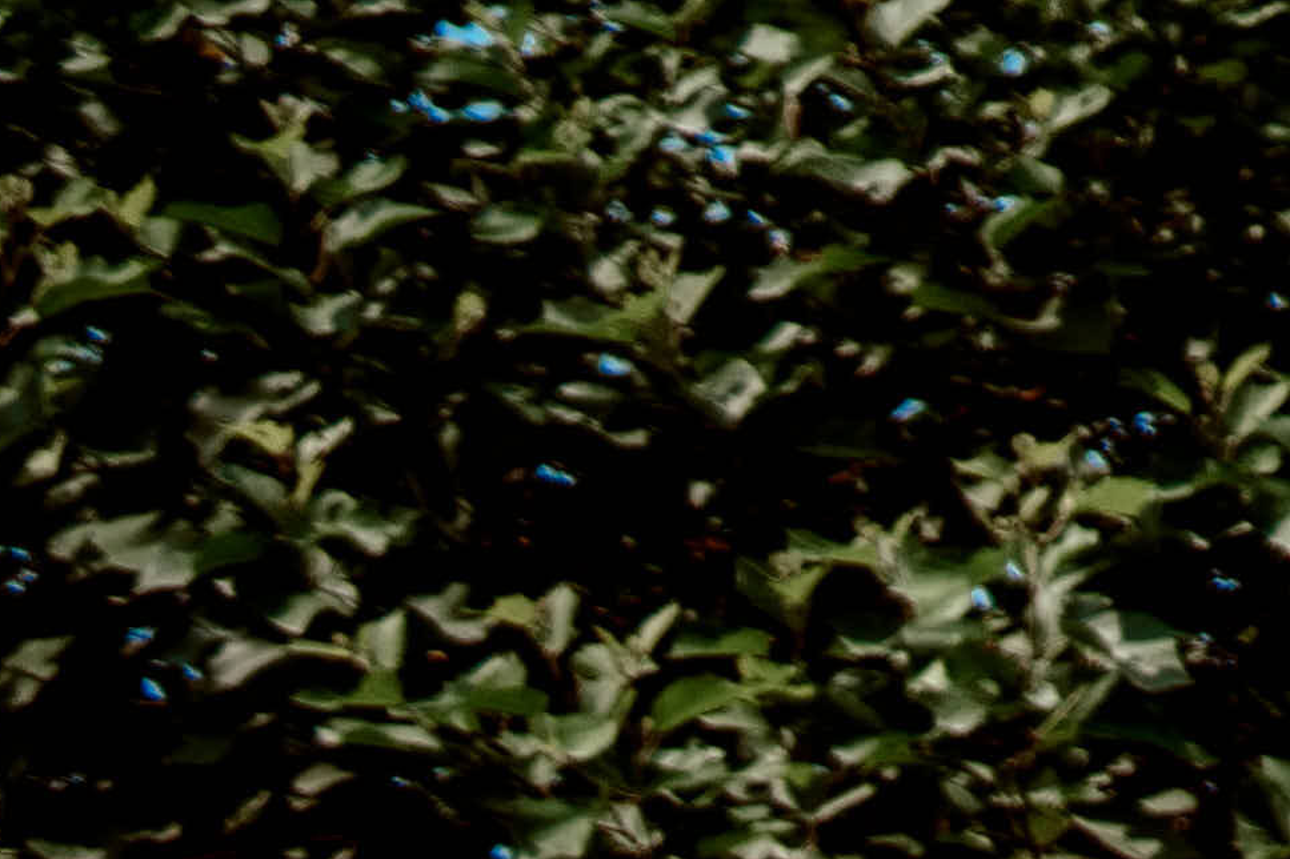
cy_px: 2257
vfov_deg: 6.0
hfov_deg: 8.3
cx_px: 3583
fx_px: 7774
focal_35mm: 217
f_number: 1.4
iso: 100
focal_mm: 35
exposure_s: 1/8000
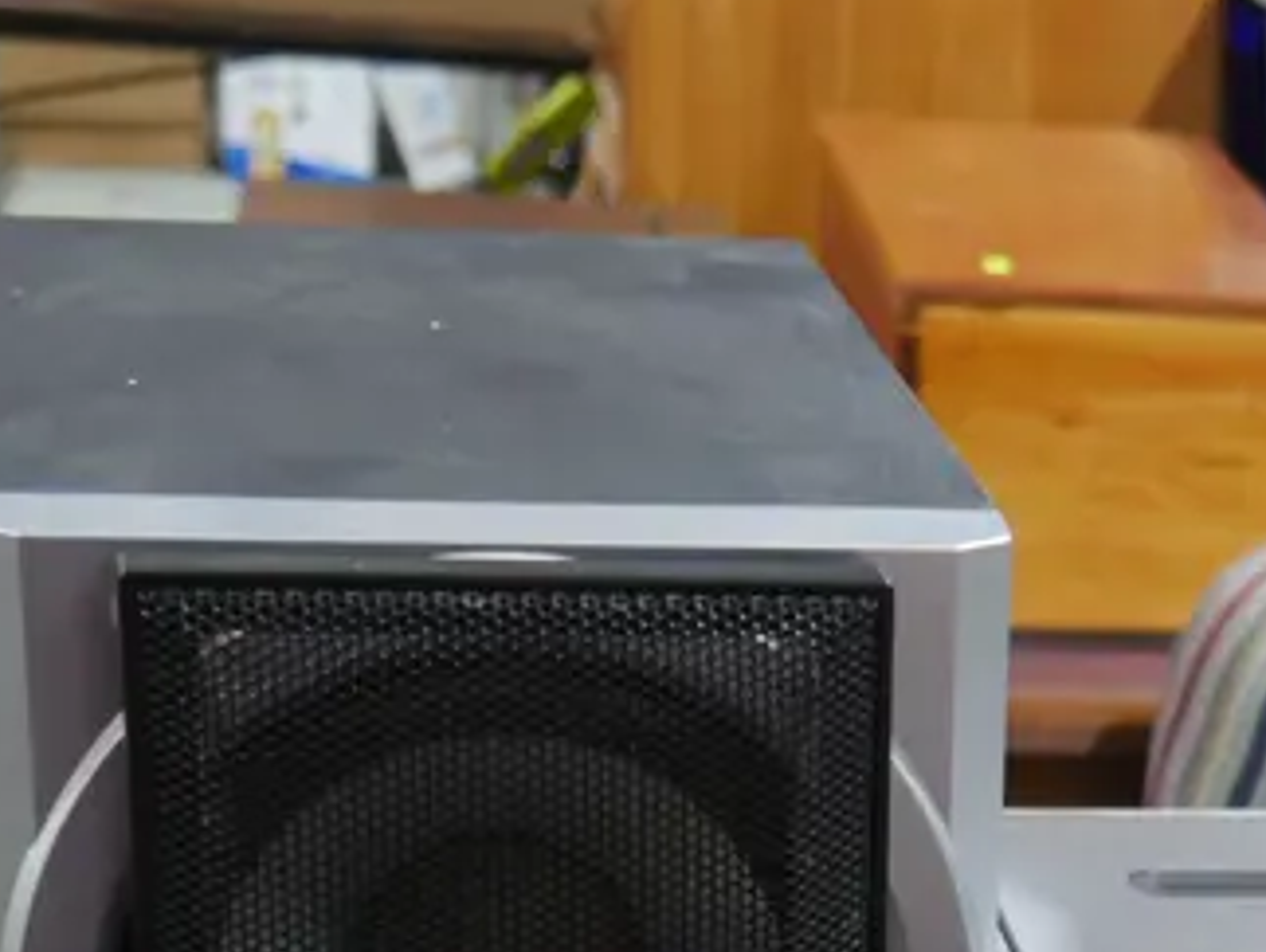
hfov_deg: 16.6
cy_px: 1465
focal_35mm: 114
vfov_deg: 12.3
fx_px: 4174
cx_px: 1505
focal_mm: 18
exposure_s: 1/60
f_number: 4
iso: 1000
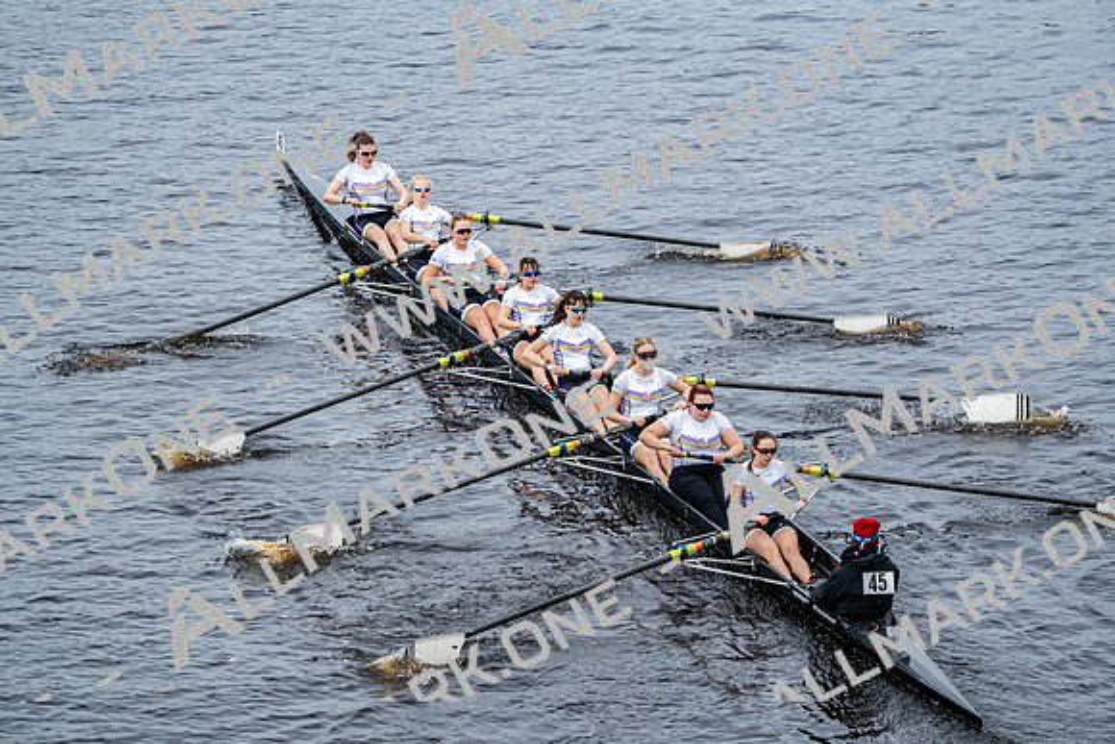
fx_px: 6196
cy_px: 372
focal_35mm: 200
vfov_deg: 6.9
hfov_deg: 10.3
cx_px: 558
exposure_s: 1/2000
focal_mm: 200
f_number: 2.8
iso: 250
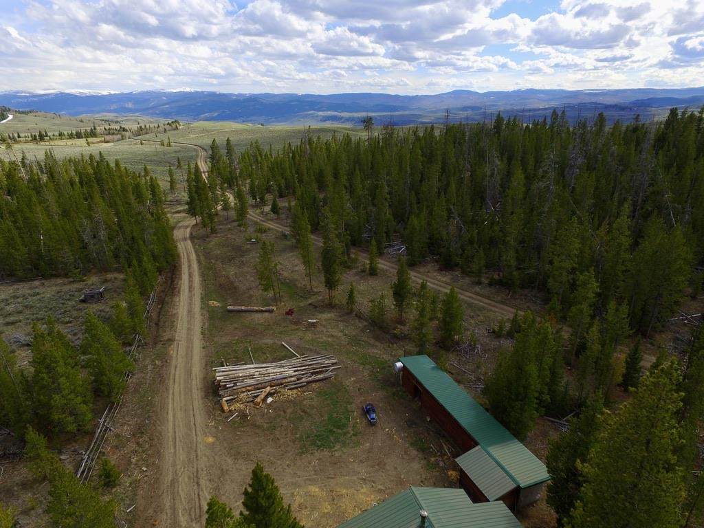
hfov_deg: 81.7
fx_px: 407
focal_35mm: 20
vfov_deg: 66.0
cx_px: 352
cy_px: 264
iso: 100
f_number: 2.8
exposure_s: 1/997
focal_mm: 3.61
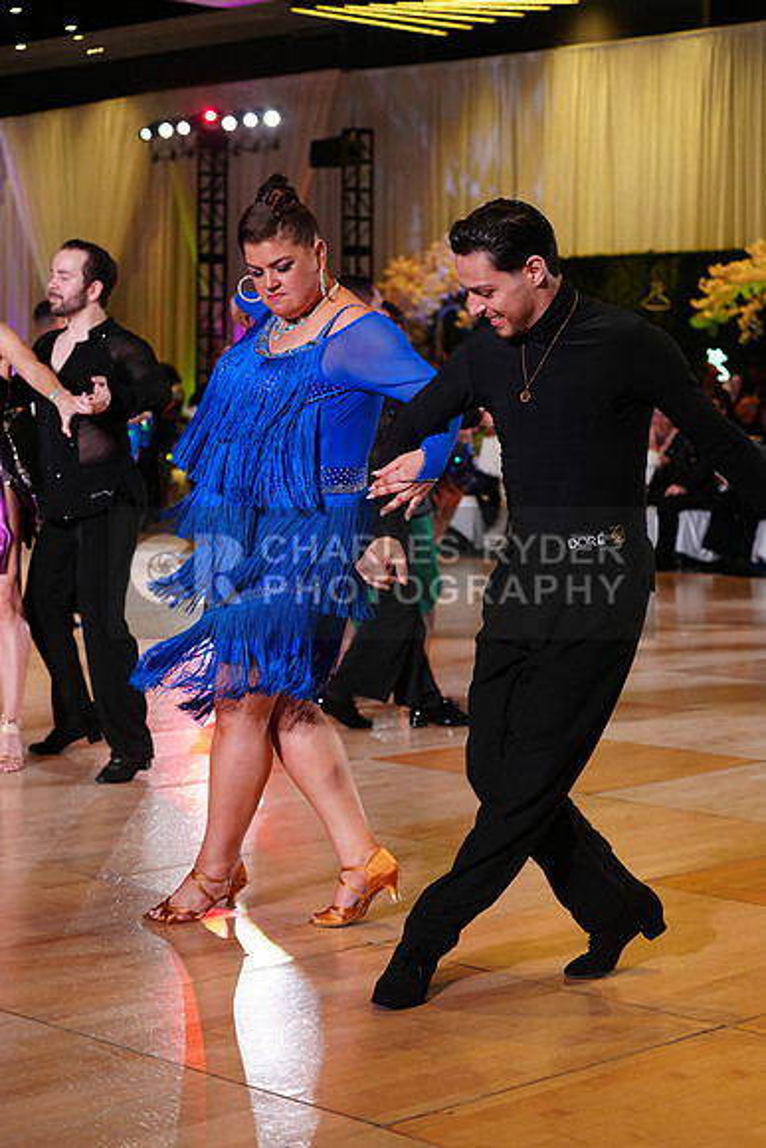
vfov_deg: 28.8
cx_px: 383
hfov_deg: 19.5
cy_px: 574
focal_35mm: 70
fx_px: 2233
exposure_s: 1/400
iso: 2000
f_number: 4
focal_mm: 70
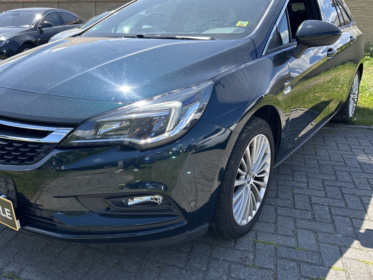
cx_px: 156
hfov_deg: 56.5
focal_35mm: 32
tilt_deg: -17.2
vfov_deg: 44.1
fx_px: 345
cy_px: 128
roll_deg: +0.8
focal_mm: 5.7
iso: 50
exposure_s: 1/1698
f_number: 1.5
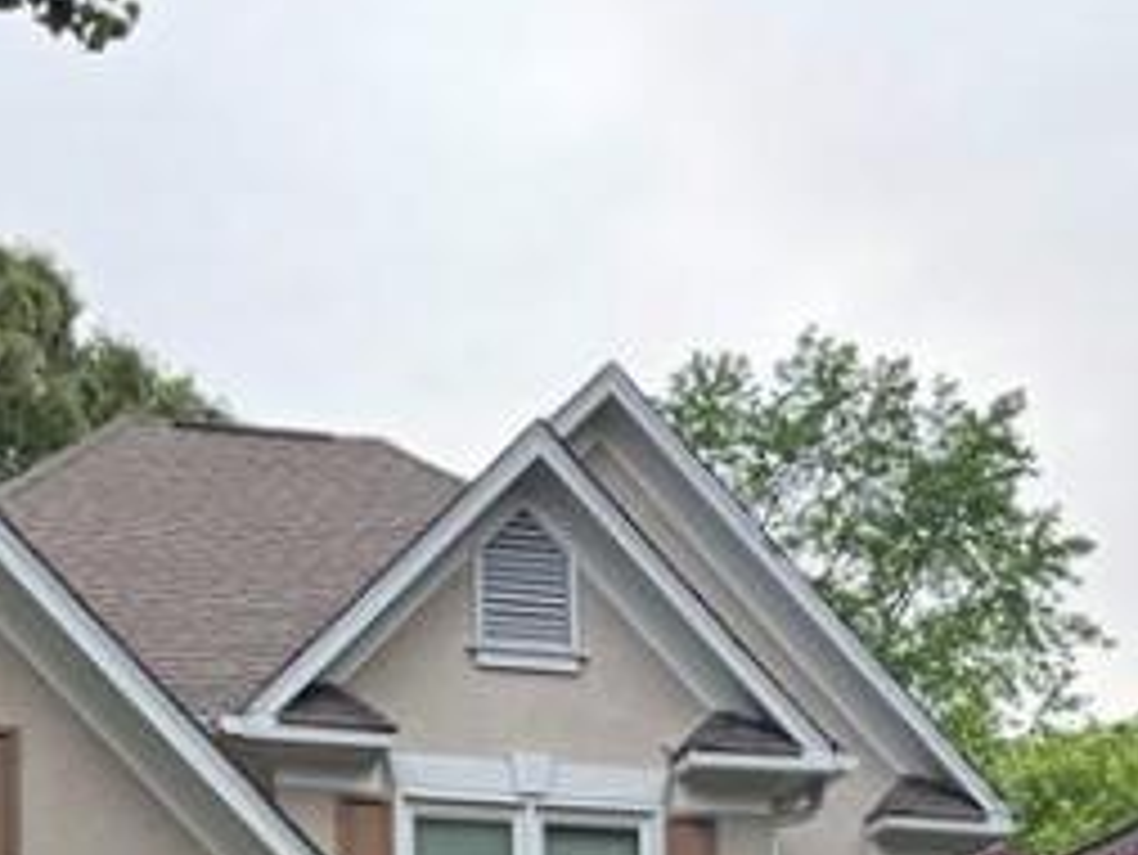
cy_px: 1274
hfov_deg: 21.5
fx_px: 2993
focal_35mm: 91
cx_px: 499
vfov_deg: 15.1
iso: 80
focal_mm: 6.76
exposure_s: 1/1366
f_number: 1.78
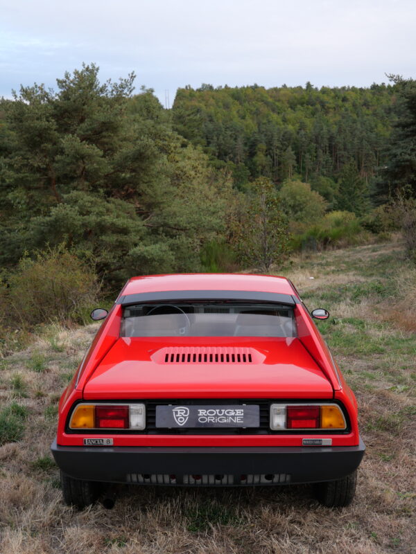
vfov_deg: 42.9
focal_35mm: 44
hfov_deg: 32.9
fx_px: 705
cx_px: 208
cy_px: 277
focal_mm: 22
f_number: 4.2
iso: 200
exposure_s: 1/125
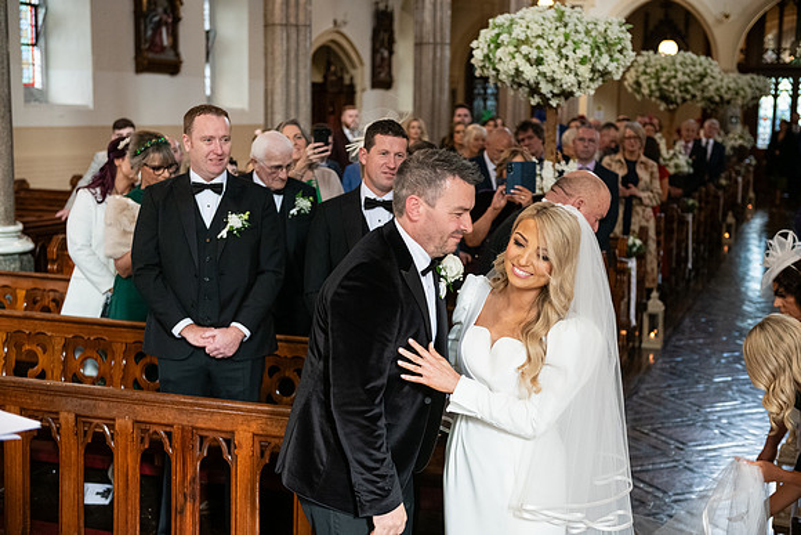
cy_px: 268
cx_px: 400
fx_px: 1113
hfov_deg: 39.6
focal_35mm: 50
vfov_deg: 27.0
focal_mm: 50
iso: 1600
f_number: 3.5
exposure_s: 1/160
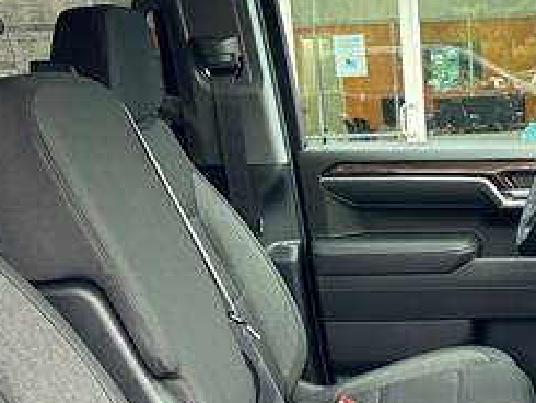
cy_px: 329
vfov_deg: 21.3
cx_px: 475
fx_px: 1053
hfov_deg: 27.6
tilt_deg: -13.3
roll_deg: +2.6
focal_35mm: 68
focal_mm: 5.7
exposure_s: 1/121
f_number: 1.5
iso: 125
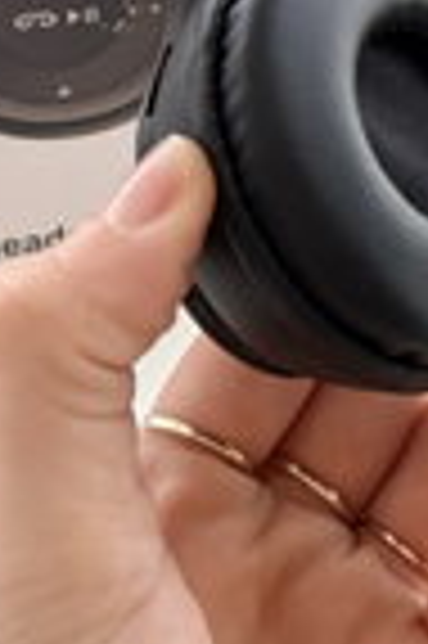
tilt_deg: -25.3
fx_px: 1805
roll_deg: -3.2
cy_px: -245
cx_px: 613
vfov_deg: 18.5
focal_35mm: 101
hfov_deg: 12.9
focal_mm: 5.96
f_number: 1.6
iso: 100
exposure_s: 1/122
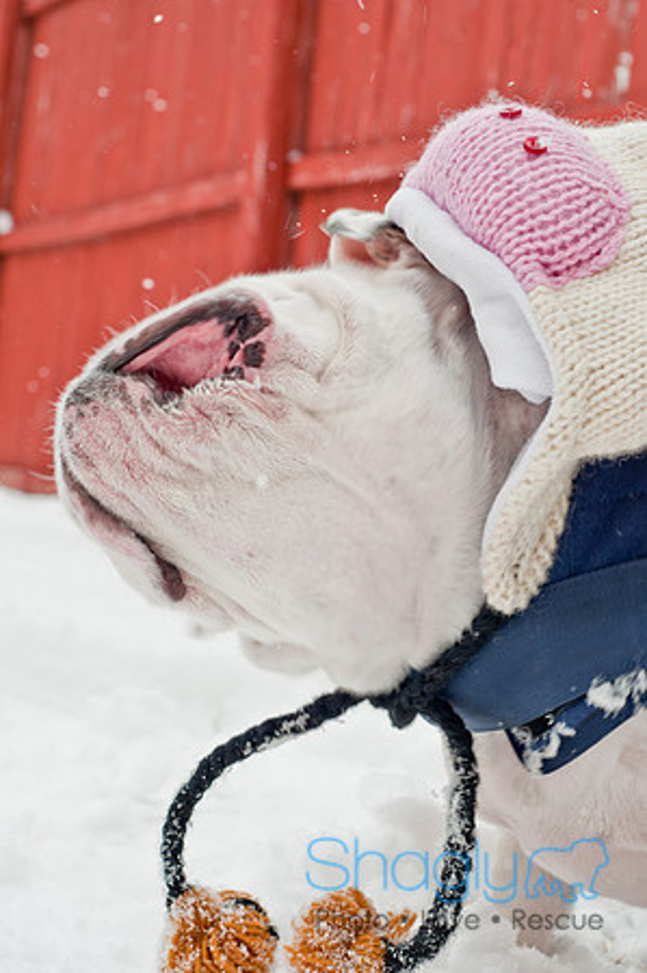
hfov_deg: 18.1
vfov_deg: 27.0
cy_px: 486
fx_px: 2026
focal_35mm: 75
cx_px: 324
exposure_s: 1/320
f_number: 5.6
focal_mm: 50
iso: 200
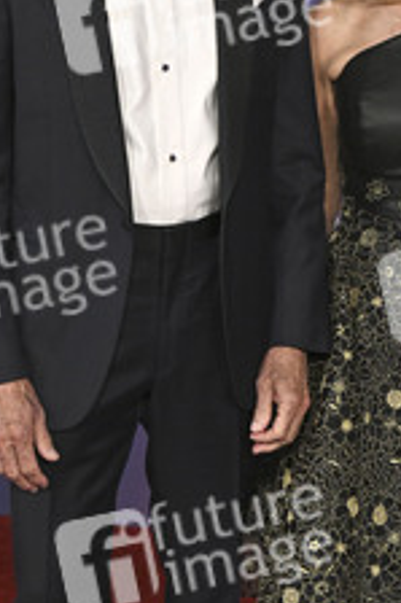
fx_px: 1255
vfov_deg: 26.6
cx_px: 272
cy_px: 145
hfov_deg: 18.1
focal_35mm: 75
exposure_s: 1/320
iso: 2000
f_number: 4.5
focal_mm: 42
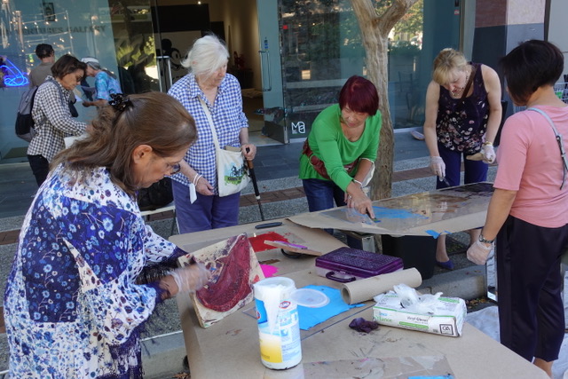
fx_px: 489
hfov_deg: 60.3
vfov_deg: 42.3
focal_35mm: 31
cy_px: 190
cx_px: 284
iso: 125
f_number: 3.2
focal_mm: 11.45
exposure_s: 1/80
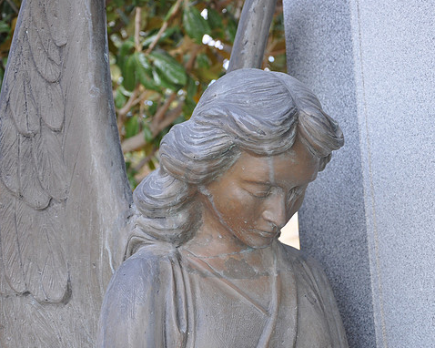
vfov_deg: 26.2
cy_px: 174
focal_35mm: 58
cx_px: 258
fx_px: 746
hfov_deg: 32.4
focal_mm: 34
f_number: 5
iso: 400
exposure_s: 1/100
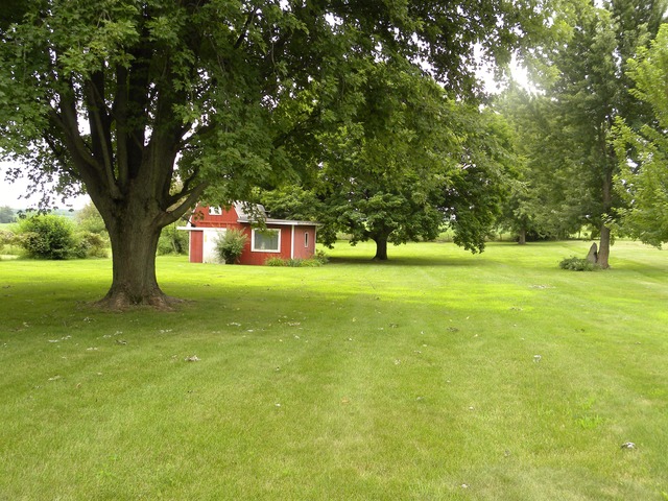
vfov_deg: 42.9
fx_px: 637
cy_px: 250
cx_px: 334
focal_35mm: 33
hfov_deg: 55.4
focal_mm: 5.9
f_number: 3.2
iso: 64
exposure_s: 1/105
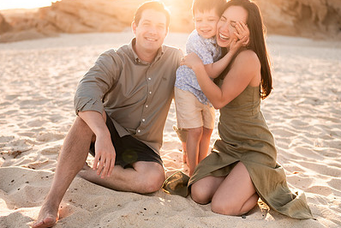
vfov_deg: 26.5
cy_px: 93
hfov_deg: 38.7
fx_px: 483
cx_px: 140
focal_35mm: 51
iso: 100
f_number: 1.8
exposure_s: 1/2500
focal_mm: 35
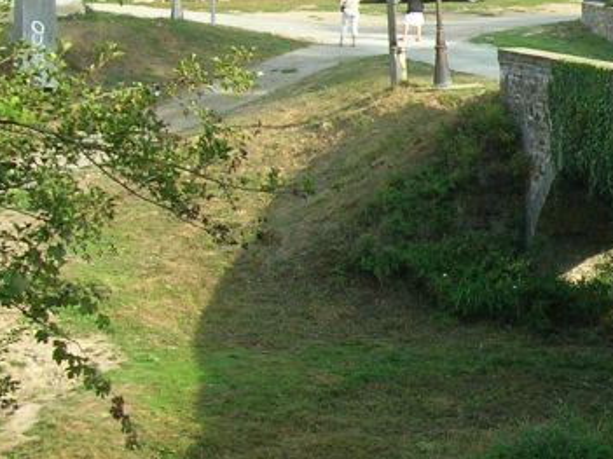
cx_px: 933
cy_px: 166
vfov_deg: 11.9
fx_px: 2195
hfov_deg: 14.7
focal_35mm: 124
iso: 50
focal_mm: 5.7
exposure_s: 1/100
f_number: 4.9
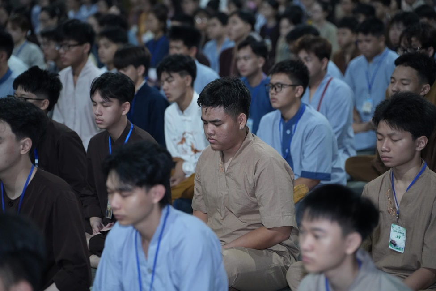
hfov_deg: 18.1
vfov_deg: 12.1
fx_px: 1368
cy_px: 146
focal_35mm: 113
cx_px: 218
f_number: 2.8
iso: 4000
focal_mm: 113
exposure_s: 1/125
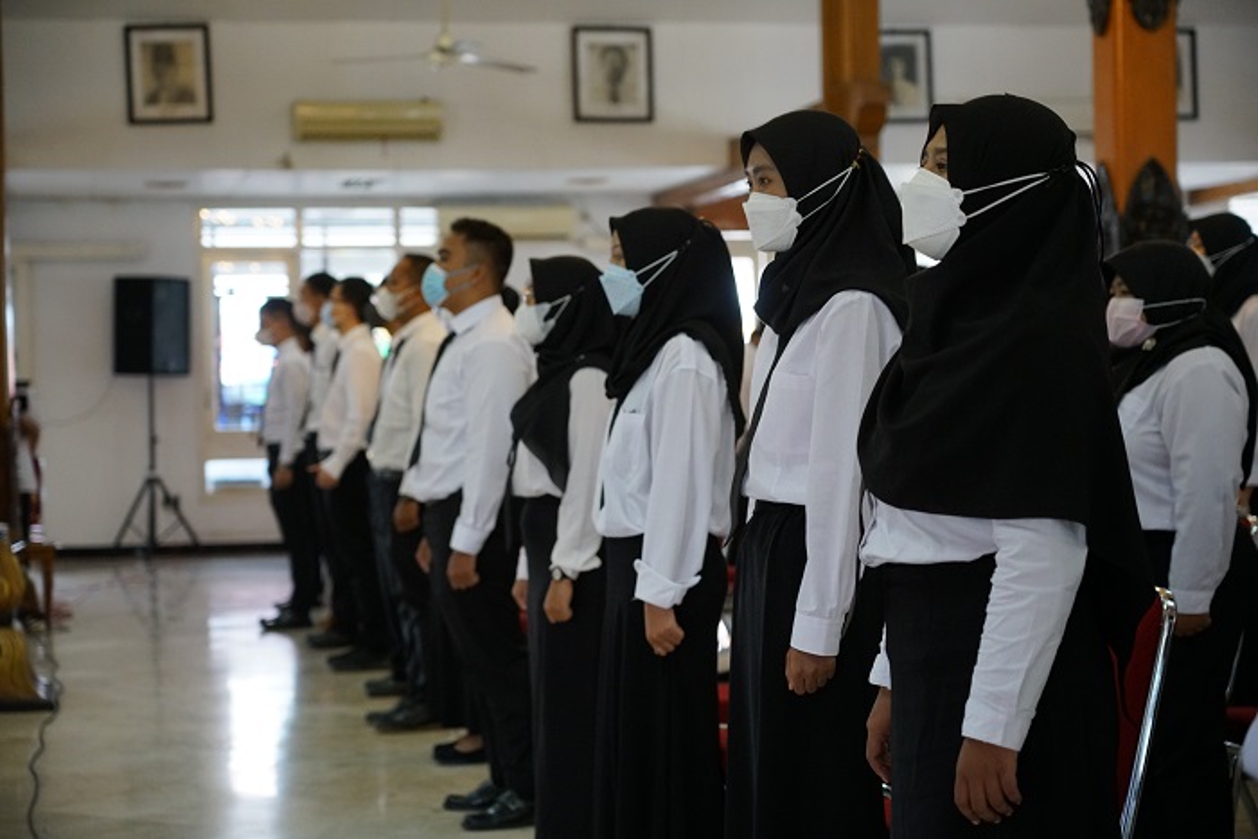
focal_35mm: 75
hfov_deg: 27.0
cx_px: 629
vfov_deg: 18.2
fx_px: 2621
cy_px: 420
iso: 4000
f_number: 4
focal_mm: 75
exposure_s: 1/200
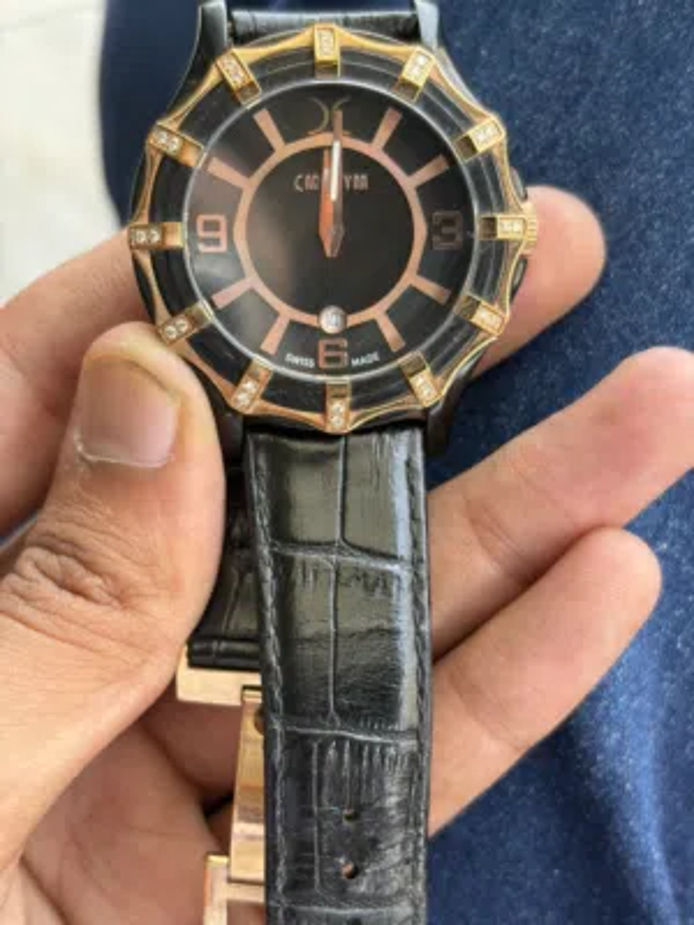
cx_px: 347
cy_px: 462
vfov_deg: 36.8
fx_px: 1390
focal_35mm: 52
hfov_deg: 28.0
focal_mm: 5.96
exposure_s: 1/115
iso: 50
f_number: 1.6
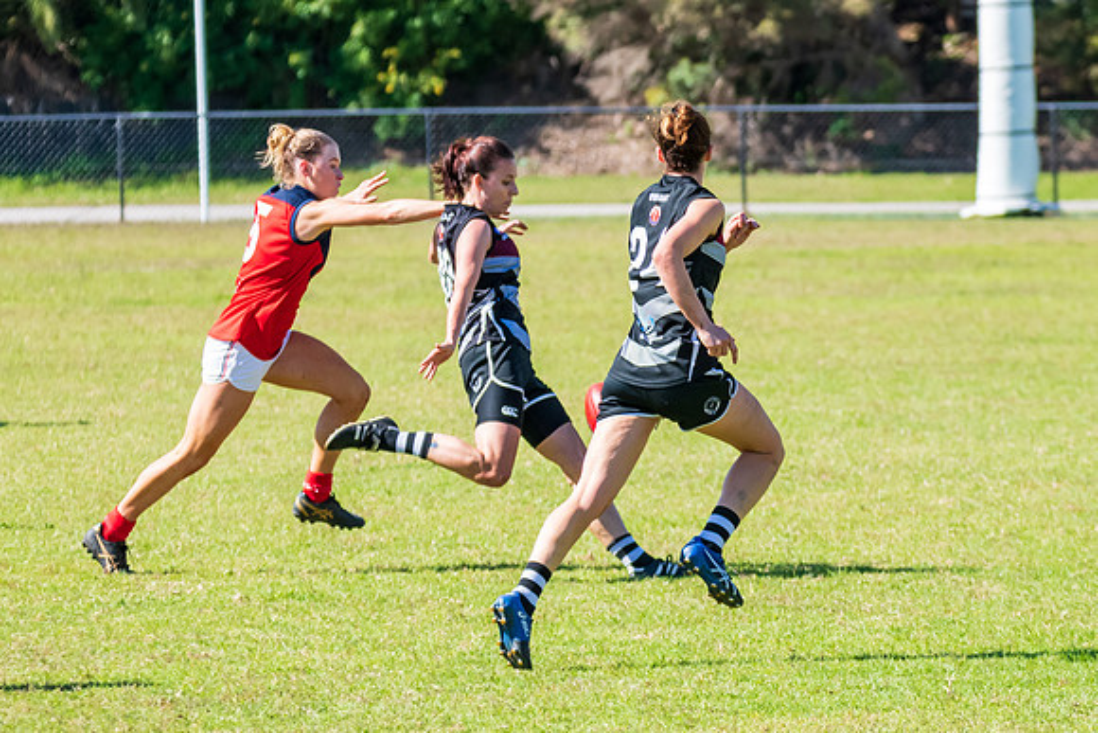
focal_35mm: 398
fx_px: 12146
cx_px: 907
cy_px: 297
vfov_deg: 3.5
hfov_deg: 5.2
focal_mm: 200
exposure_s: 1/2000
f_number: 6.3
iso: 800
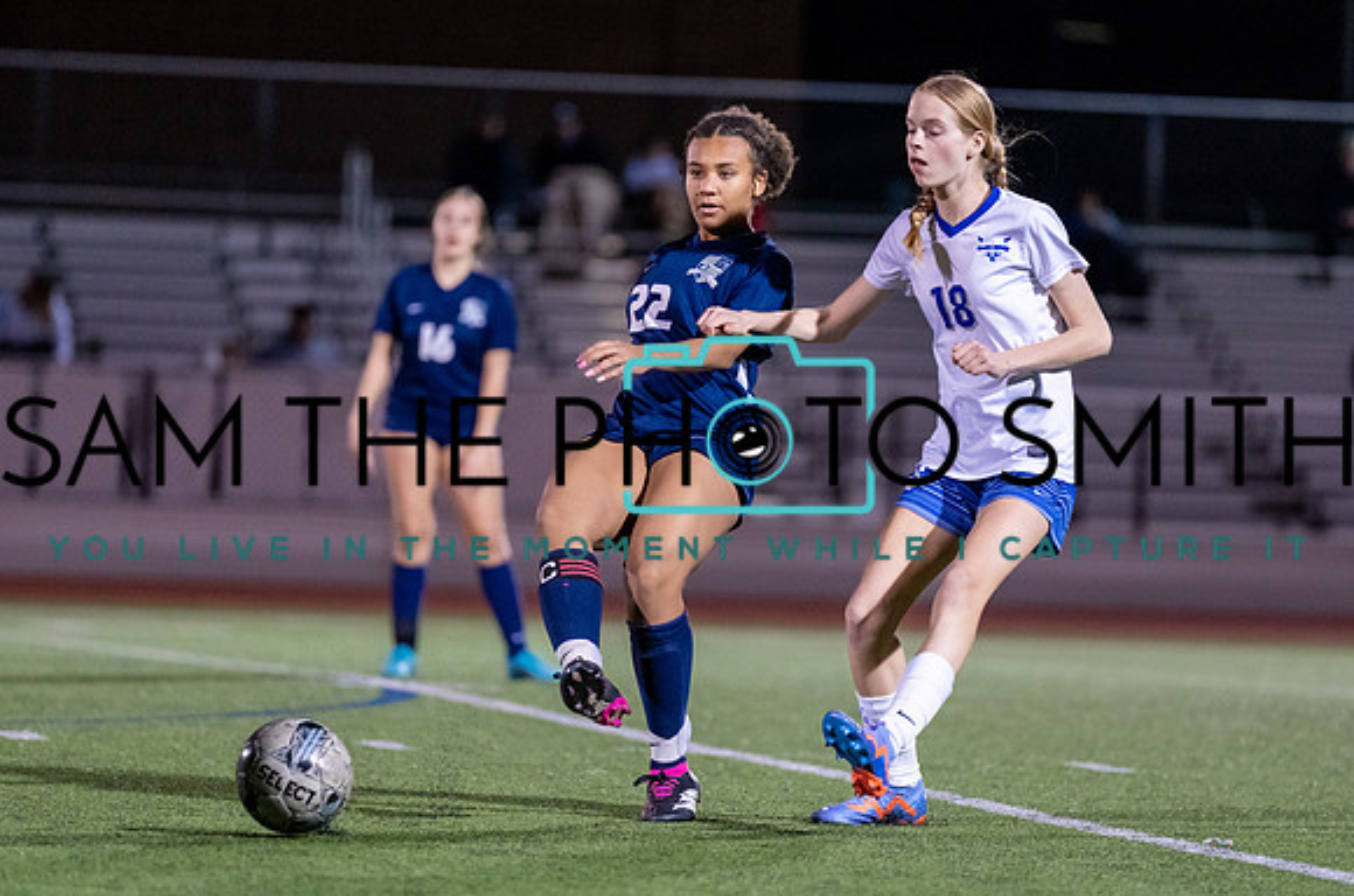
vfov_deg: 5.2
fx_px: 9800
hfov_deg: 7.9
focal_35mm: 261
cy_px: 443
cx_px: 707
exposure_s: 1/1000
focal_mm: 200
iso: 3200
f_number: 2.8
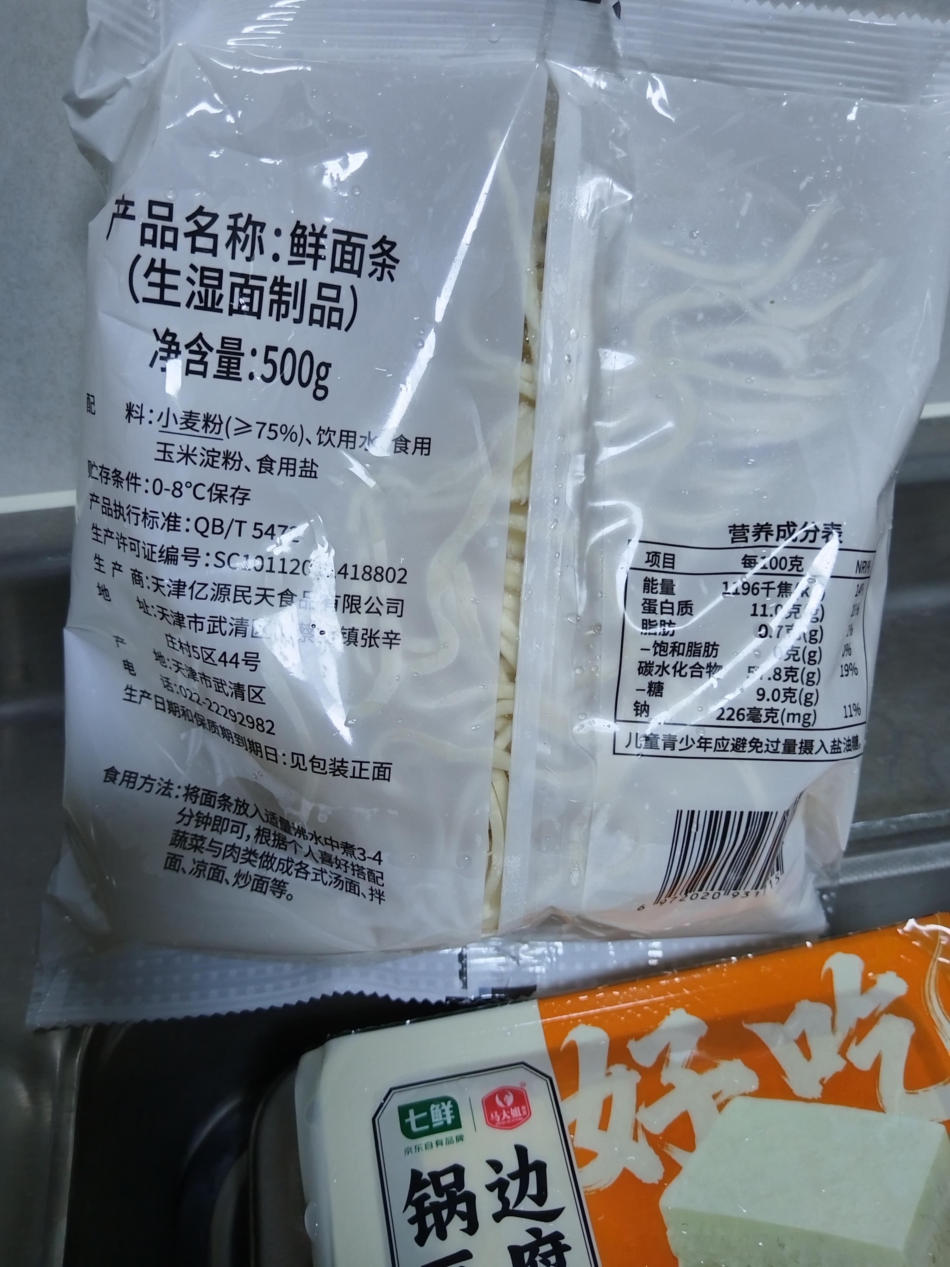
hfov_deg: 53.1
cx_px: 475
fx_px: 951
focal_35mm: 26
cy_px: 634
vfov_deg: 67.3
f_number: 1.9
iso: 1402
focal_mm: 4.95
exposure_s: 1/100
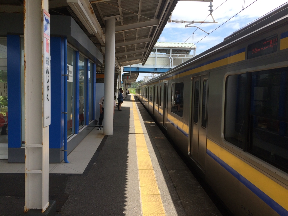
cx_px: 144
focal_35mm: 29
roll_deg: -1.9
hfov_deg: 61.7
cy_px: 108
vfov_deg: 48.2
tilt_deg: -6.0
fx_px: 241
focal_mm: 4.15
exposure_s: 1/1325
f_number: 2.2
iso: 32
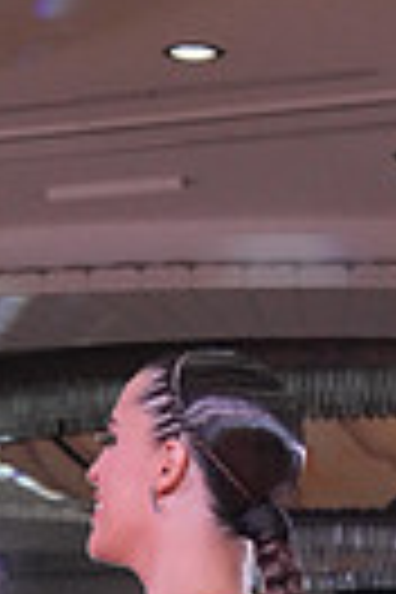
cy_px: 1098
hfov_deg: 4.8
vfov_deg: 7.0
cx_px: -83
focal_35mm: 285
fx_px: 4702
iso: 3200
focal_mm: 65
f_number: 7.1
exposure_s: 1/400
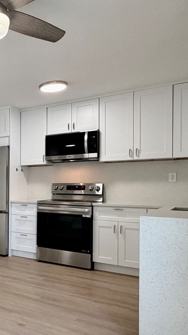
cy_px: 187
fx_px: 301
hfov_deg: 28.6
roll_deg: +0.0
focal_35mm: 34
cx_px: -55
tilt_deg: +0.1
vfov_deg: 57.9
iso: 250
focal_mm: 2.22
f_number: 2.2
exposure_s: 1/120
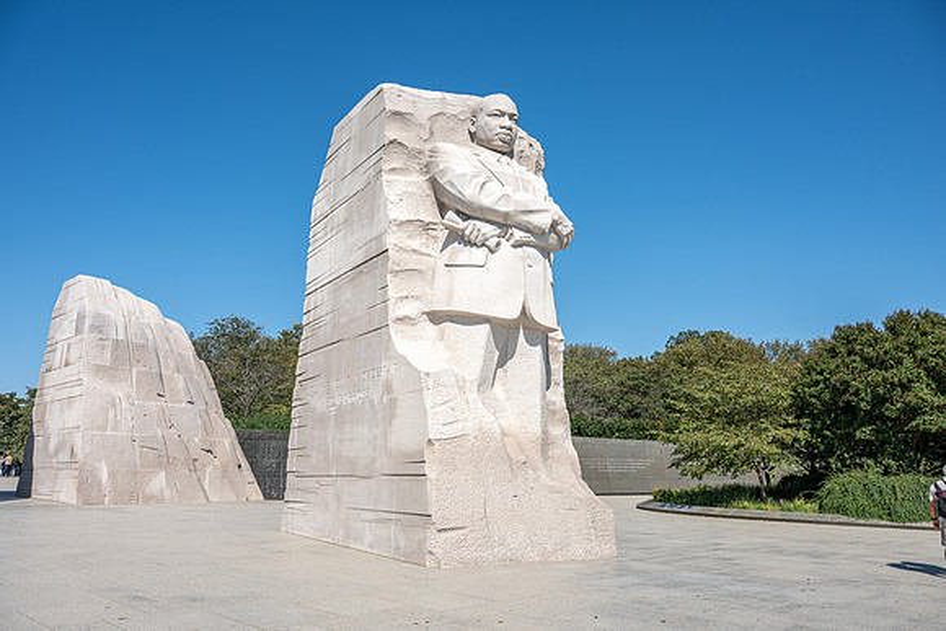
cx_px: 473
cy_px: 316
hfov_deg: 65.5
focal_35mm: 28
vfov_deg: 46.4
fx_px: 736
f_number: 10
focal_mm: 28
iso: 100
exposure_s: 1/200
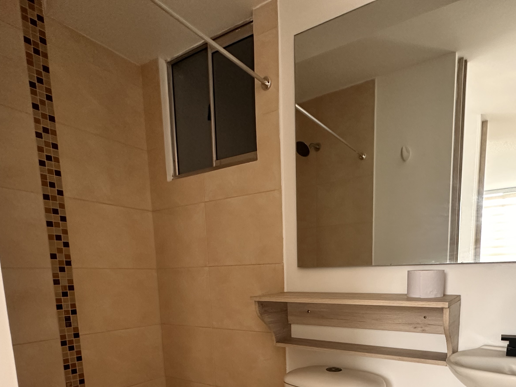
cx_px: 303
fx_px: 358
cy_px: 331
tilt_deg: -8.6
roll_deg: +0.6
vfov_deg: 51.7
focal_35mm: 24
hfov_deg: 71.0
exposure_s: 1/60
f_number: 2.2
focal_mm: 2.22
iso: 320
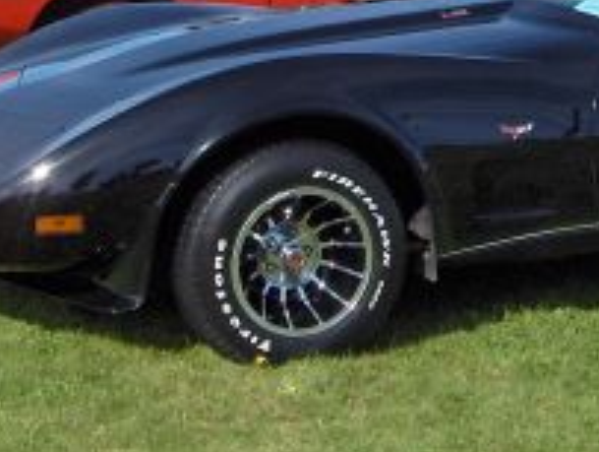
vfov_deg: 12.6
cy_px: -71
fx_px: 1994
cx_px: 525
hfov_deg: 16.9
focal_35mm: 115
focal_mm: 8
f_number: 4.8
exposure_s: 1/617
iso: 100
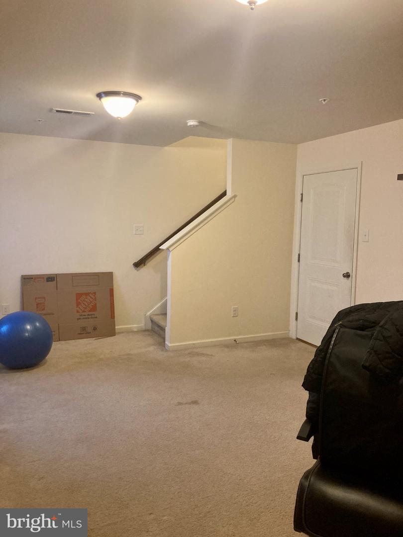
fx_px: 435
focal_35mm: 28
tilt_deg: -4.1
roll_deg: +0.3
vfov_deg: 63.4
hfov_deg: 49.7
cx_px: 202
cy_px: 268
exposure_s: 1/40
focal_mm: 3.99
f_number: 1.8
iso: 320
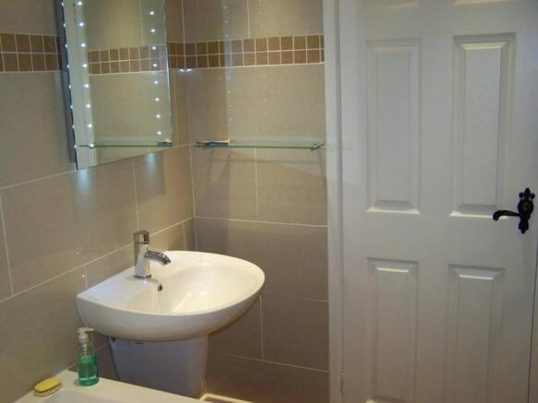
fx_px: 590
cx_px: 269
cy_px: 202
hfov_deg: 49.0
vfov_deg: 37.7
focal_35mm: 38
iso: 200
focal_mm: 6.3
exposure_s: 1/60
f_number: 2.8
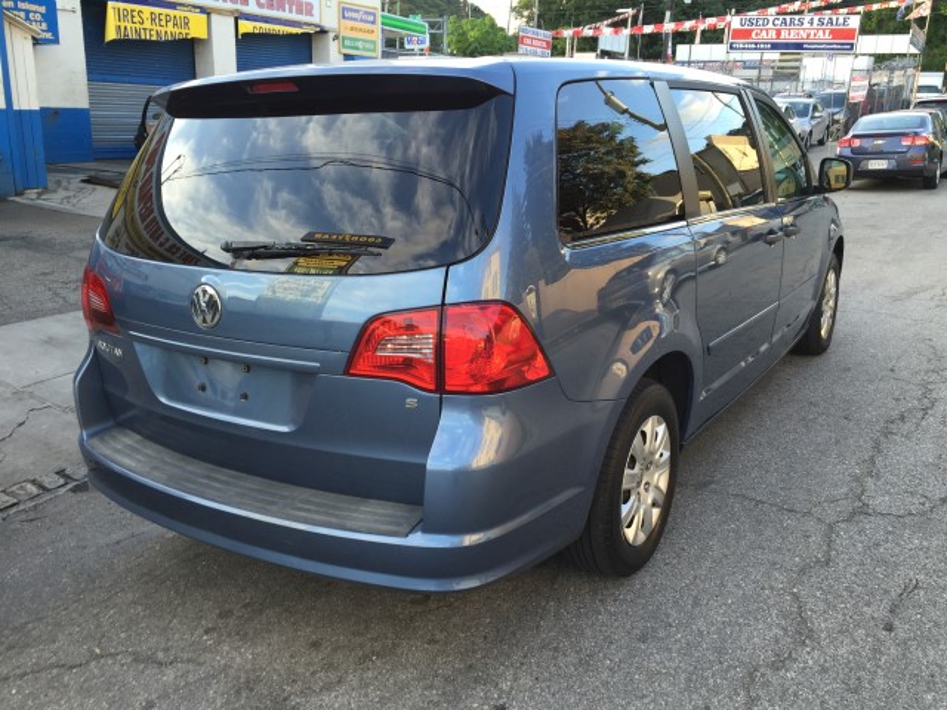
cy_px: 355
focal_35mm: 29
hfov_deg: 61.7
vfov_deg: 48.2
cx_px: 474
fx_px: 793
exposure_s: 1/120
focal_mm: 4.15
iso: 32
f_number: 2.2
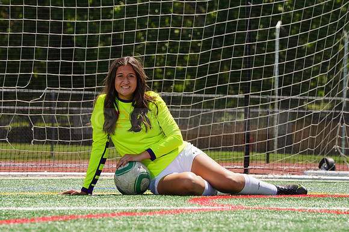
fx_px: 2509
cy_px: 116
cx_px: 174
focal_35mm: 259
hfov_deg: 8.0
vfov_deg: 5.3
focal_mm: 259
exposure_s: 1/250
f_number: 13
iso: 200
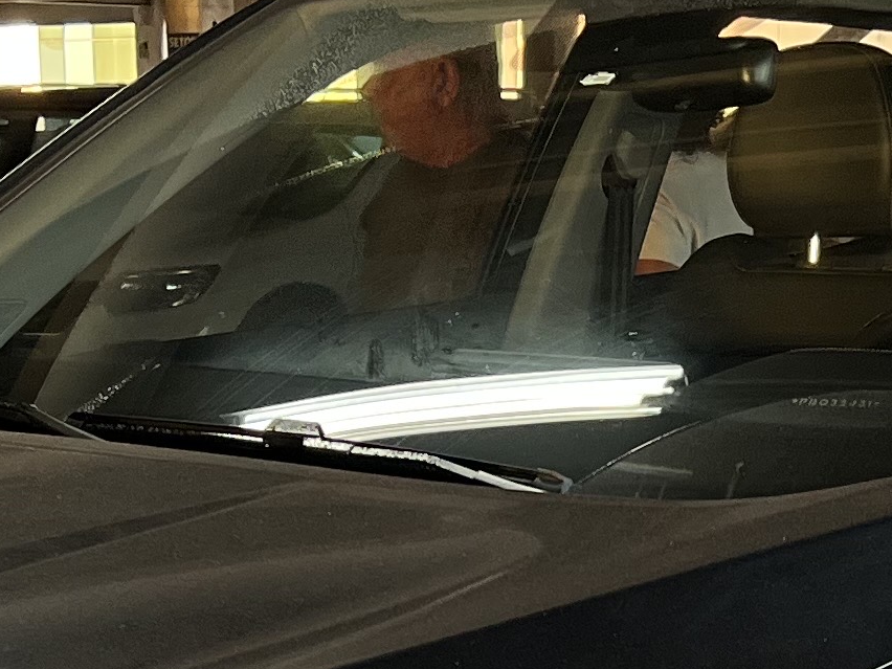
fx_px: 3170
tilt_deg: -16.9
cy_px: 1051
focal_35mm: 123
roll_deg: +0.7
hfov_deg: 16.0
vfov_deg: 11.5
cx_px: 565
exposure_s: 1/120
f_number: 1.5
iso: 100
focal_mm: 5.7
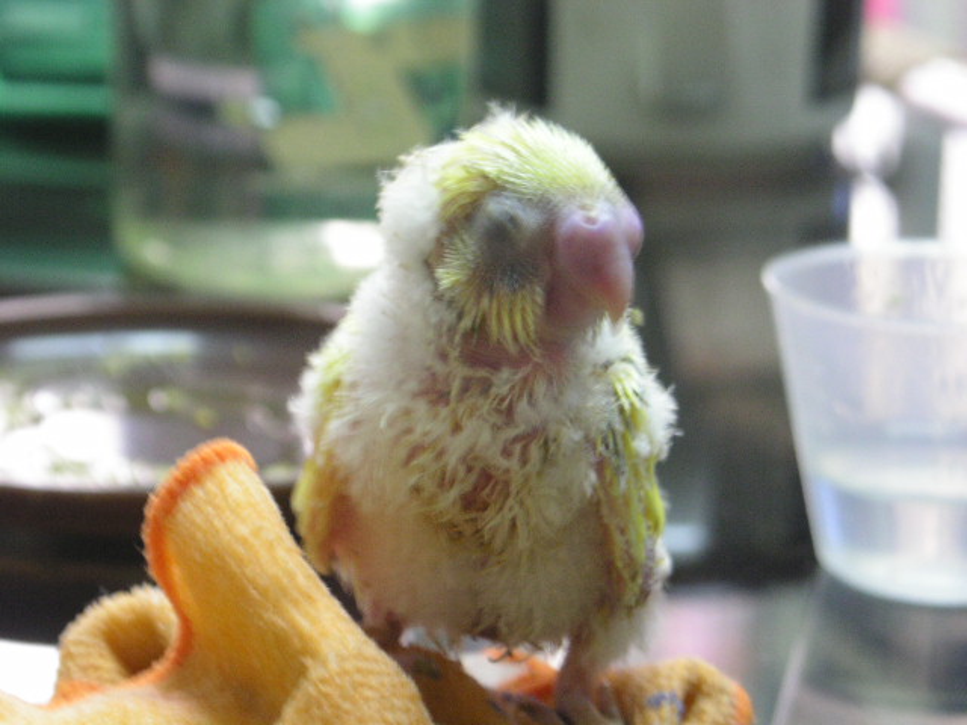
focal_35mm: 114
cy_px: 362
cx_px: 484
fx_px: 3185
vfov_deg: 13.0
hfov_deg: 17.3
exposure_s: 1/3
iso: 200
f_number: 4.7
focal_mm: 23.4
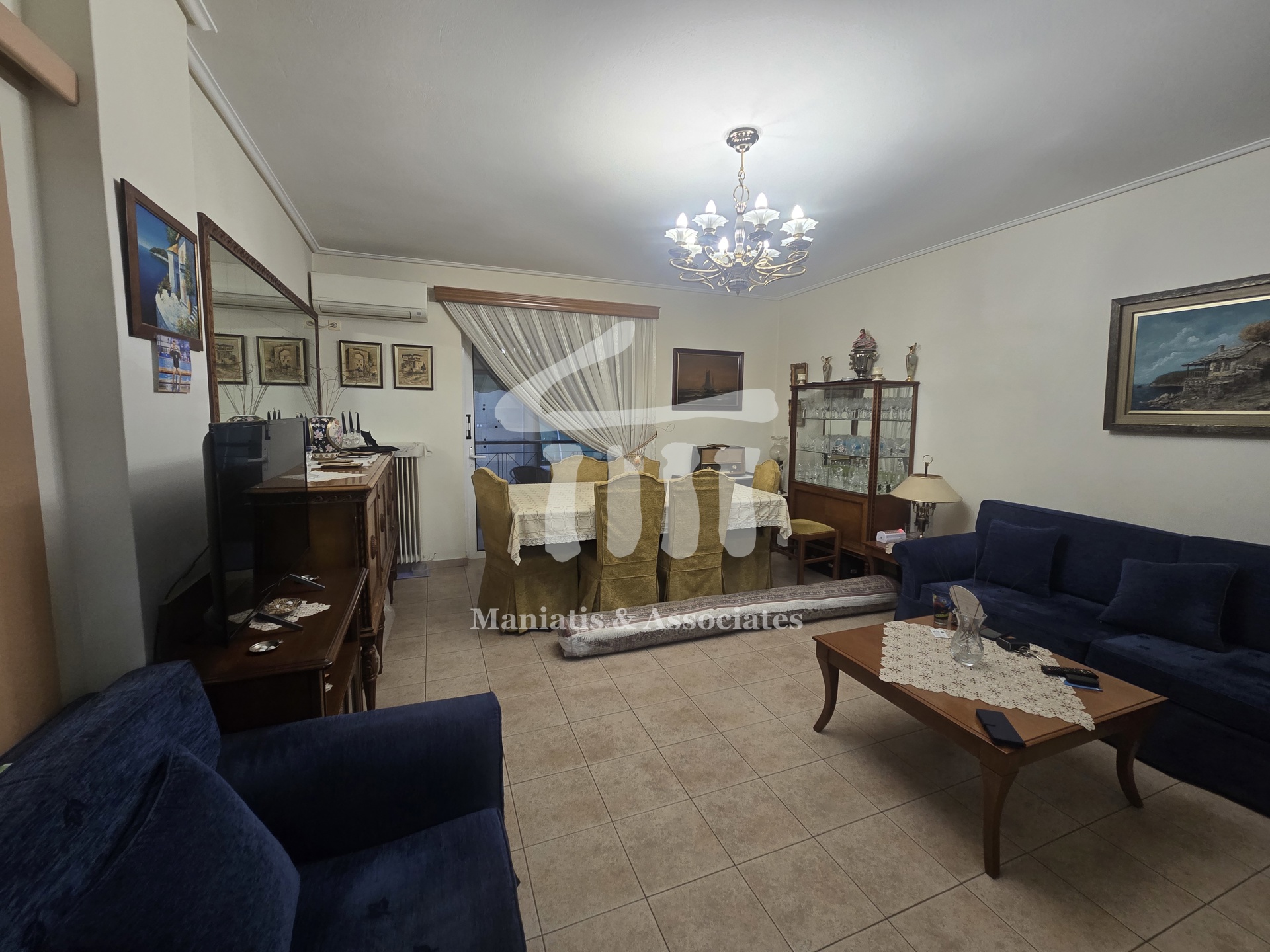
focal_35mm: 13
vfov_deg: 89.9
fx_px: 477
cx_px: 635
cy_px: 476
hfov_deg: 106.2
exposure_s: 1/50
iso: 160
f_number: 2.2
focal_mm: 2.2
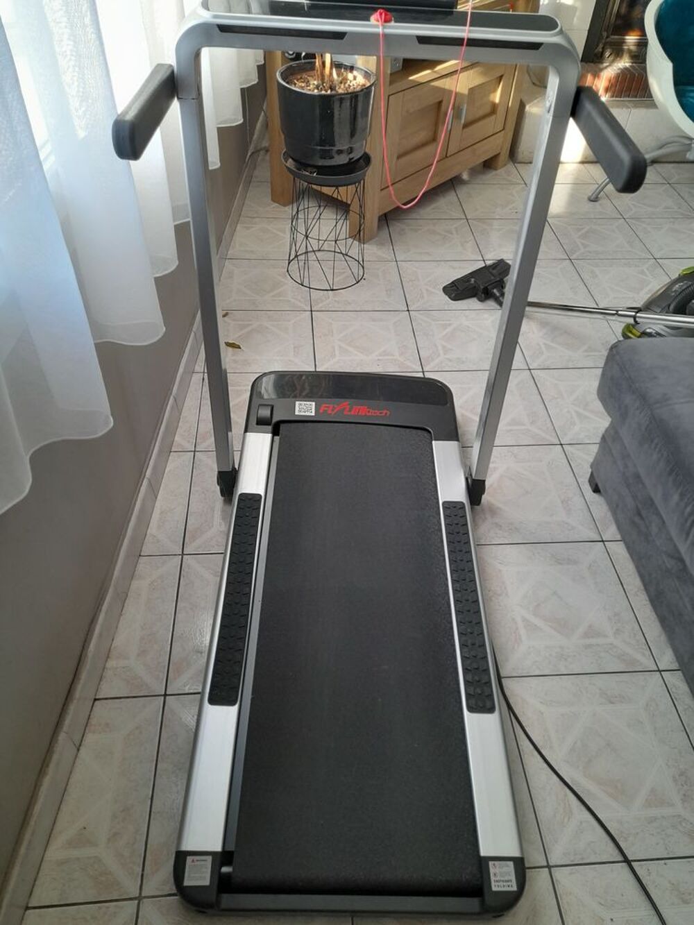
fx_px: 668
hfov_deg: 54.9
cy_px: 462
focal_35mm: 25
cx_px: 347
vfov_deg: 69.4
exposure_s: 1/50
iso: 100
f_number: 2
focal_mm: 4.6
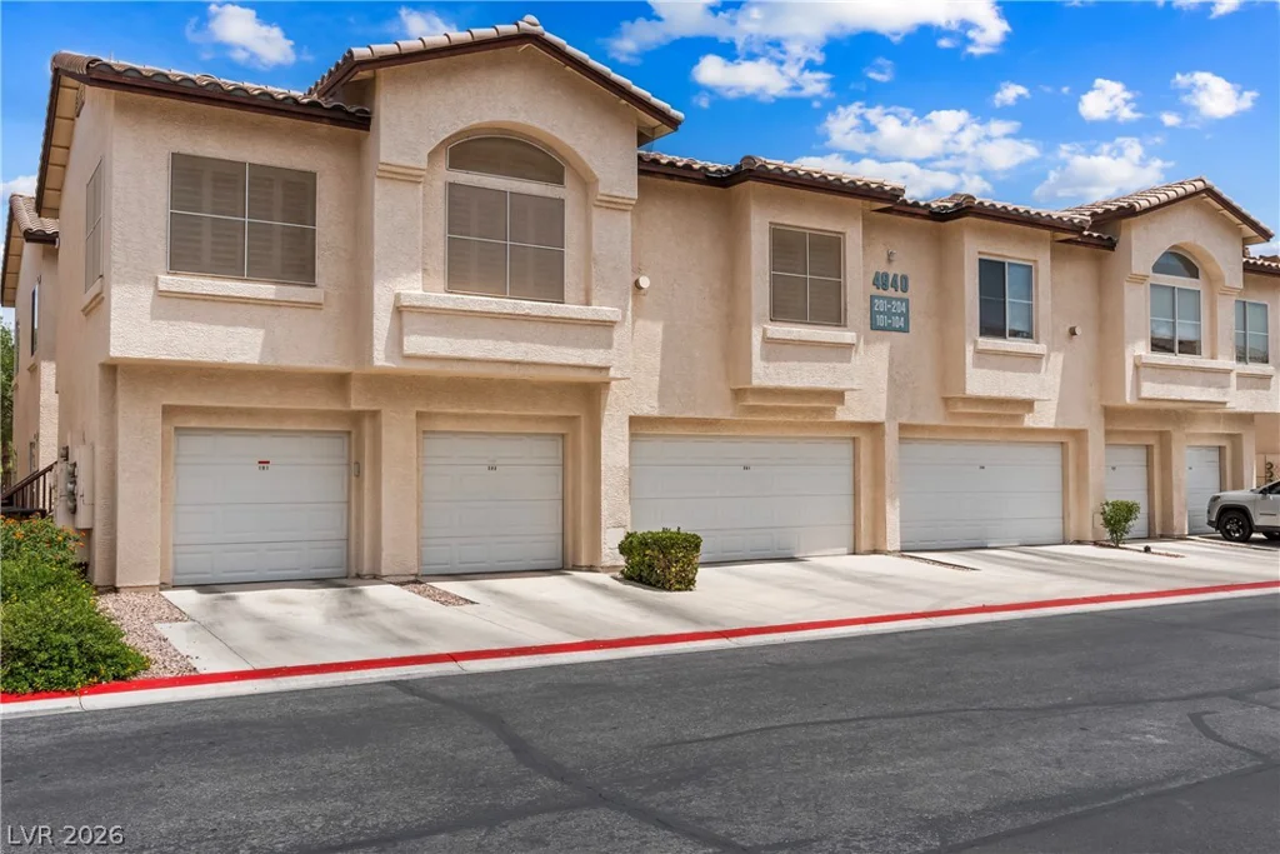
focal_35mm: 30
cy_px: 427
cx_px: 640
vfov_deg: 43.6
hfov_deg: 61.9
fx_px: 1067
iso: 400
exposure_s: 1/8000
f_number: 8
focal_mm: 20
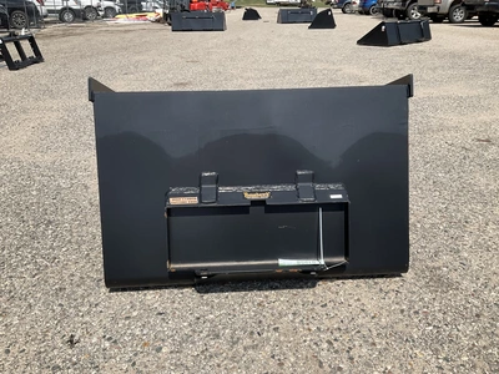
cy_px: 187
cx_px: 250
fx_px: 418
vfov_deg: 48.2
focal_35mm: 29
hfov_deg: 61.7
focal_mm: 3
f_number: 1.8
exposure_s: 1/2427
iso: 25
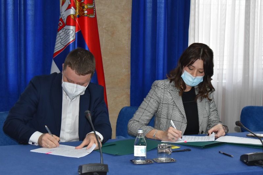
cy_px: 88
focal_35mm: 82
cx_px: 132
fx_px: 603
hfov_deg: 24.6
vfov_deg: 16.5
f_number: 5.6
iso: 800
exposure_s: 1/80
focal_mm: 55
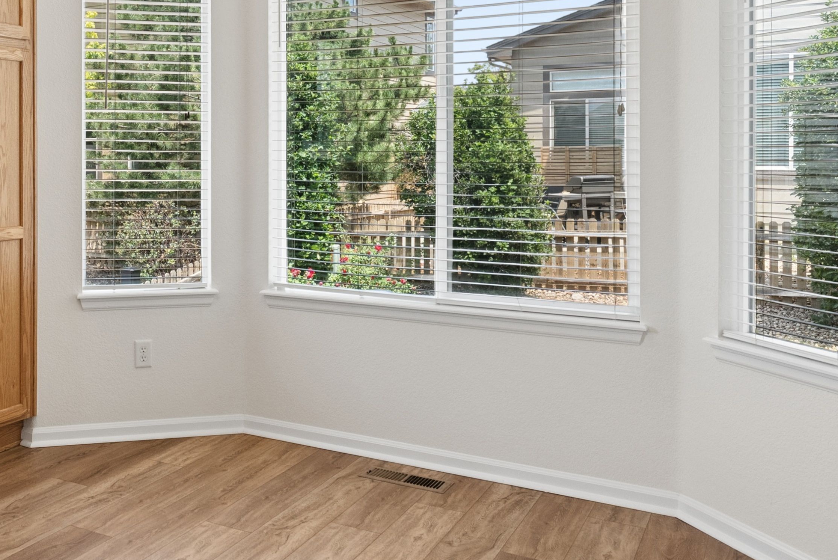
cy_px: 175
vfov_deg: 34.7
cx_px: 196
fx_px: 885
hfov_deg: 48.4
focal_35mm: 38
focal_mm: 20
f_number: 8
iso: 1250
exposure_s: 1/250
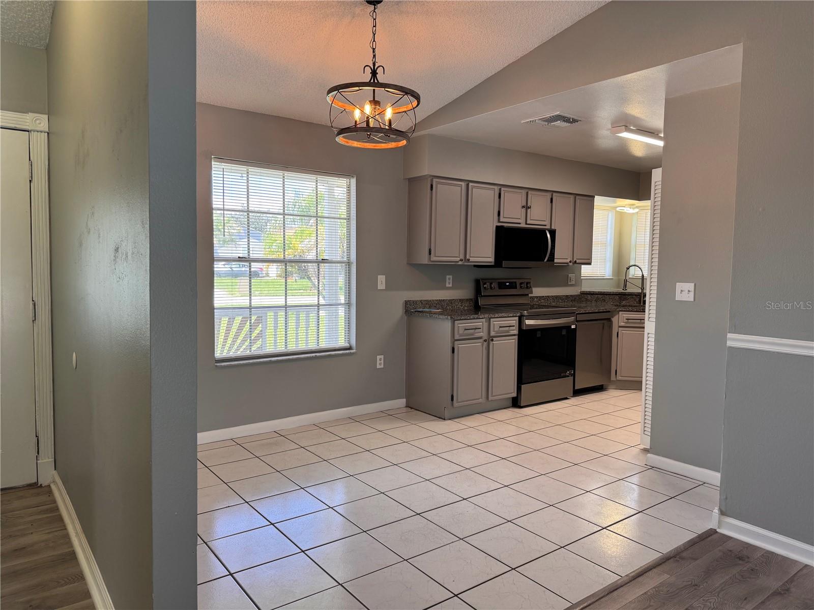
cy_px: 305
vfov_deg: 56.8
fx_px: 564
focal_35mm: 24
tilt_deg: -2.3
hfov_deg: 71.6
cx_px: 407
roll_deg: -0.9
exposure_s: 1/132
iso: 100
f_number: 1.78
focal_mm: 6.76
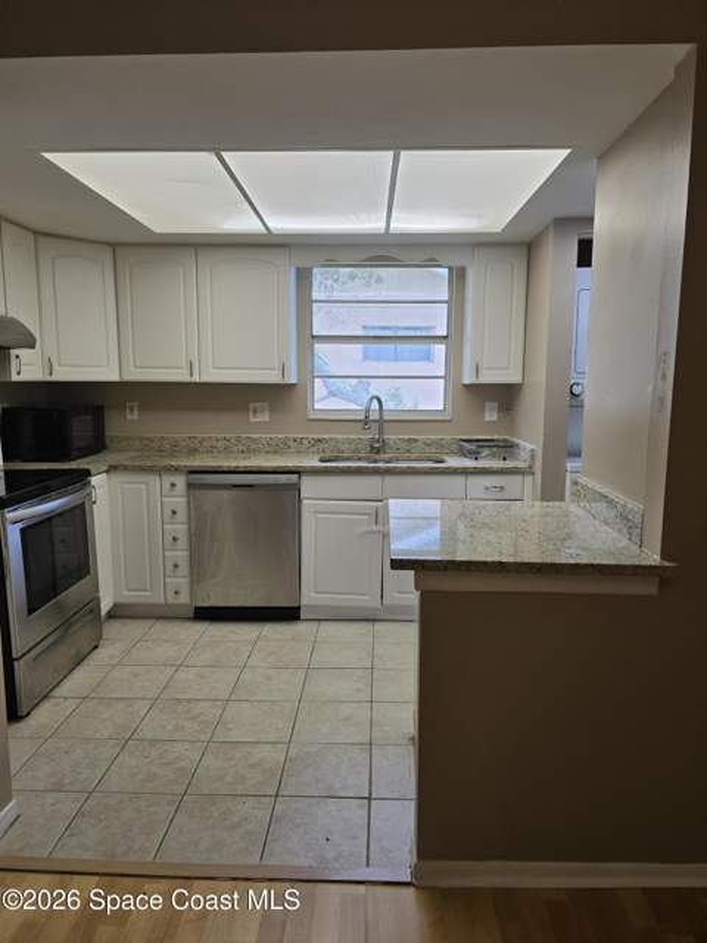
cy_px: 472
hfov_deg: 58.9
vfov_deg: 73.9
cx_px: 354
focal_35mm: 23
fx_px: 626
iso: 40
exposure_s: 1/120
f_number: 1.7
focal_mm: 6.3
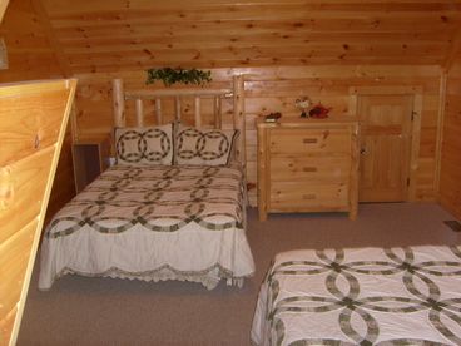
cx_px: 230
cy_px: 173
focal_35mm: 35
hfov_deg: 52.6
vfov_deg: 40.7
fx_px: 466
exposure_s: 1/45
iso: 100
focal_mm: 5.8
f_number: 2.8
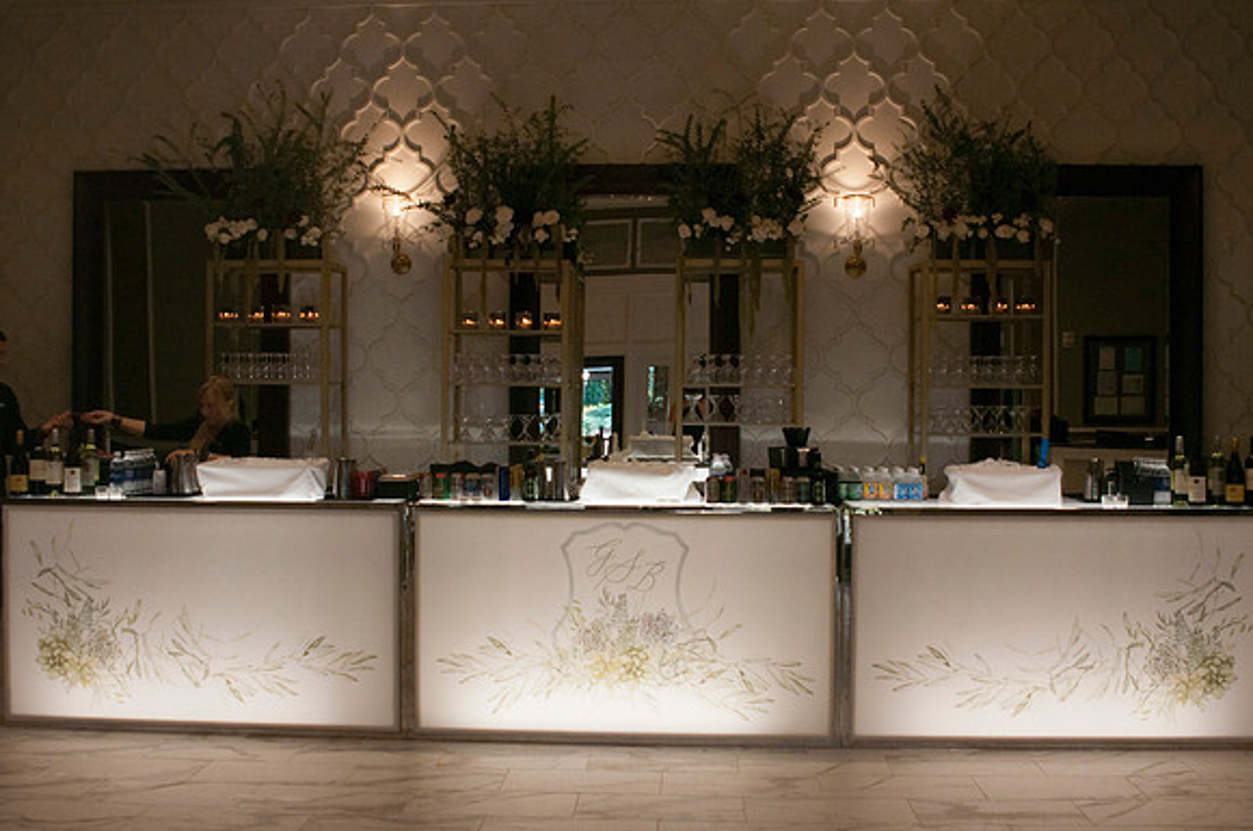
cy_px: 416
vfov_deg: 36.8
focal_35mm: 36
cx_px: 626
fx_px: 1251
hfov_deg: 53.2
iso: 200
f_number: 5.6
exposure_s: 1/60
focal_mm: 24
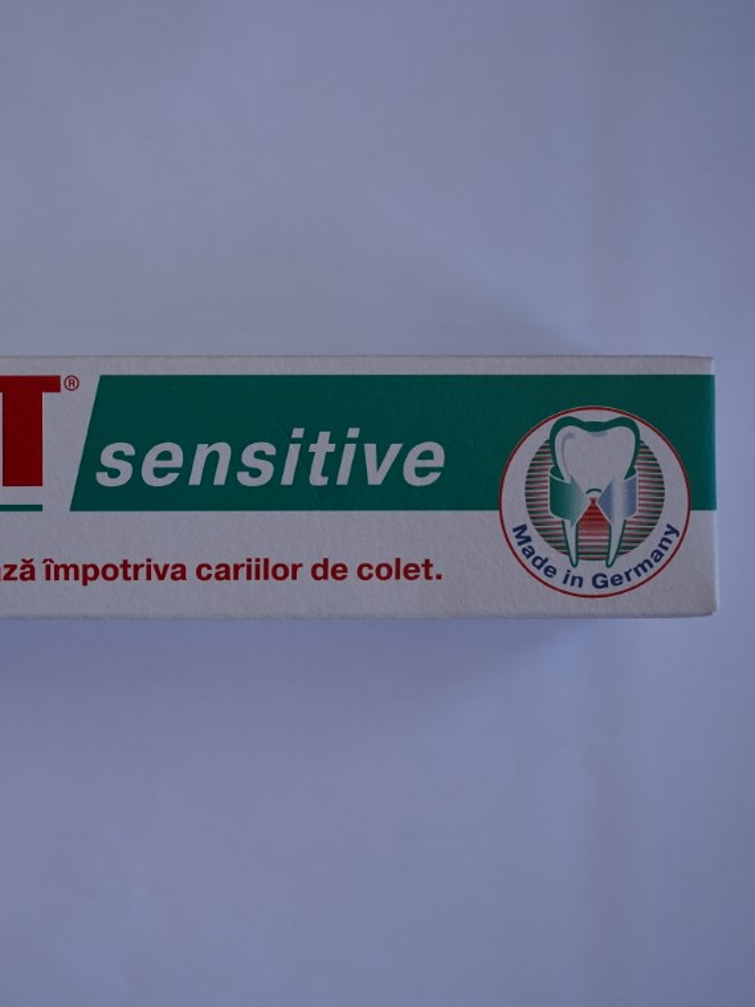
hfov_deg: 27.3
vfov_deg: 37.5
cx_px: 42
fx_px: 1483
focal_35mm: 51
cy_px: 501
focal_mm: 35
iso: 250
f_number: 3.5
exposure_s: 1/250
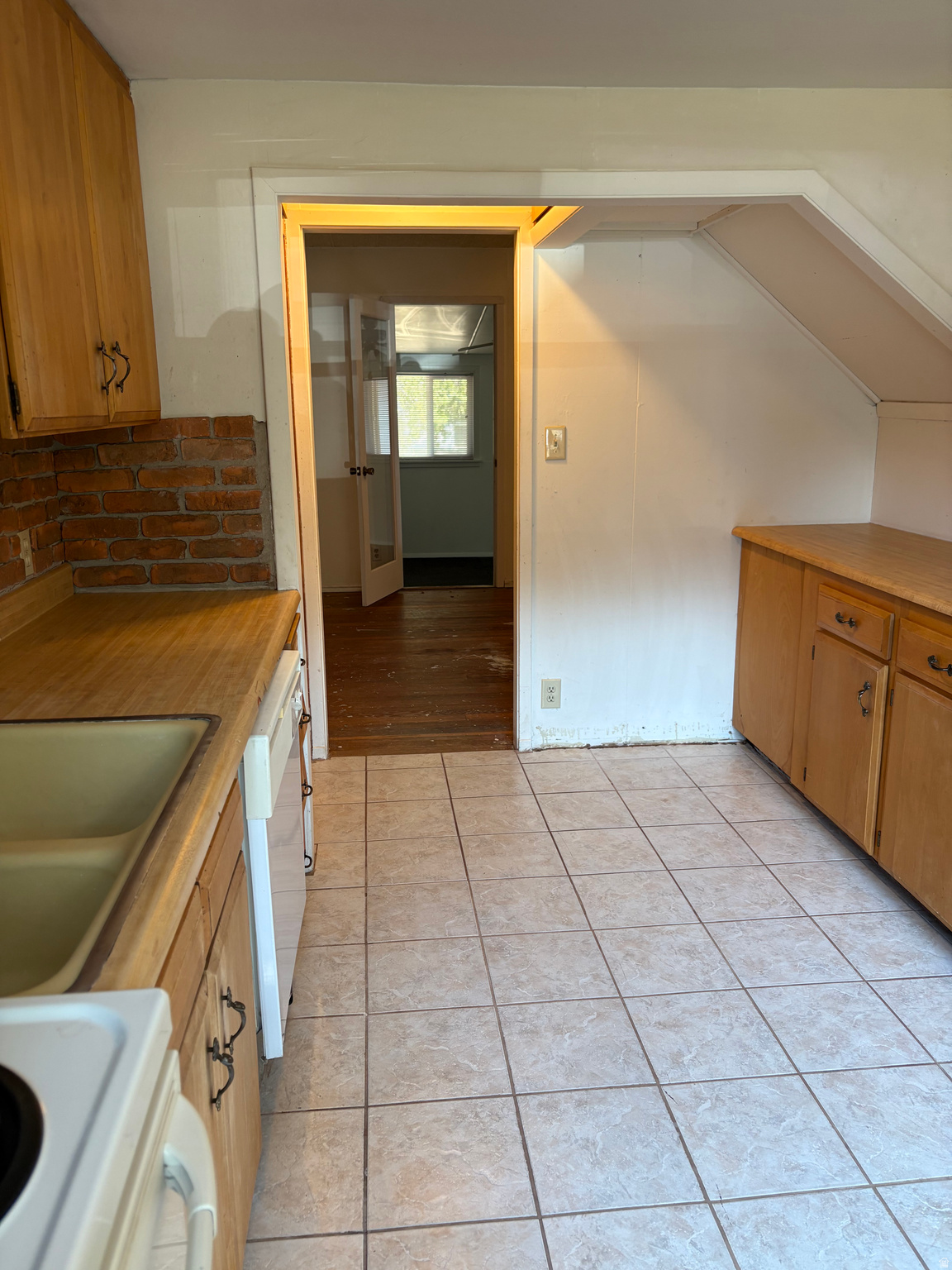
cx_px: 476
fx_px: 953
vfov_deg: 67.3
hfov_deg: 53.1
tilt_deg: -12.2
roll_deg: +1.2
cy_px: 635
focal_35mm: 26
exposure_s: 1/120
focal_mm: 5.96
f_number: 1.6
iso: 100
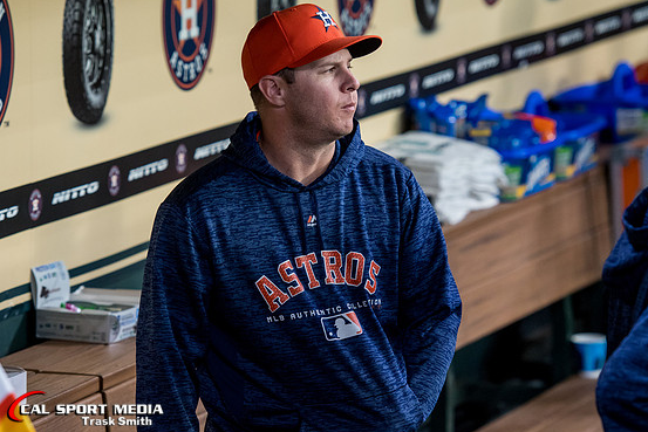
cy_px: 216
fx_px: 4375
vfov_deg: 5.7
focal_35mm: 243
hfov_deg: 8.5
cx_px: 340
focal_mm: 145
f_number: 4
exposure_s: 1/1250
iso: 1600
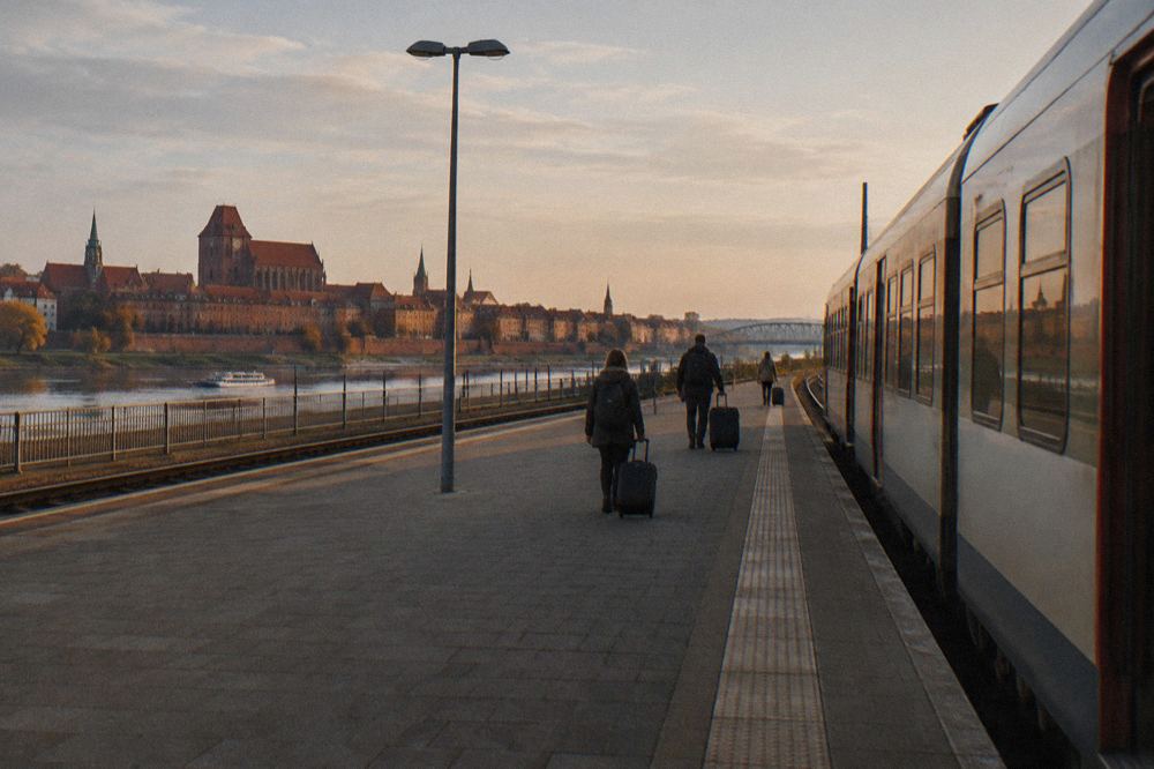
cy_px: 384
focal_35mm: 35
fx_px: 1122
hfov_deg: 54.5
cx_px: 577
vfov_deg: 37.8
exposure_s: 1/250
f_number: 9
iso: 320
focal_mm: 35
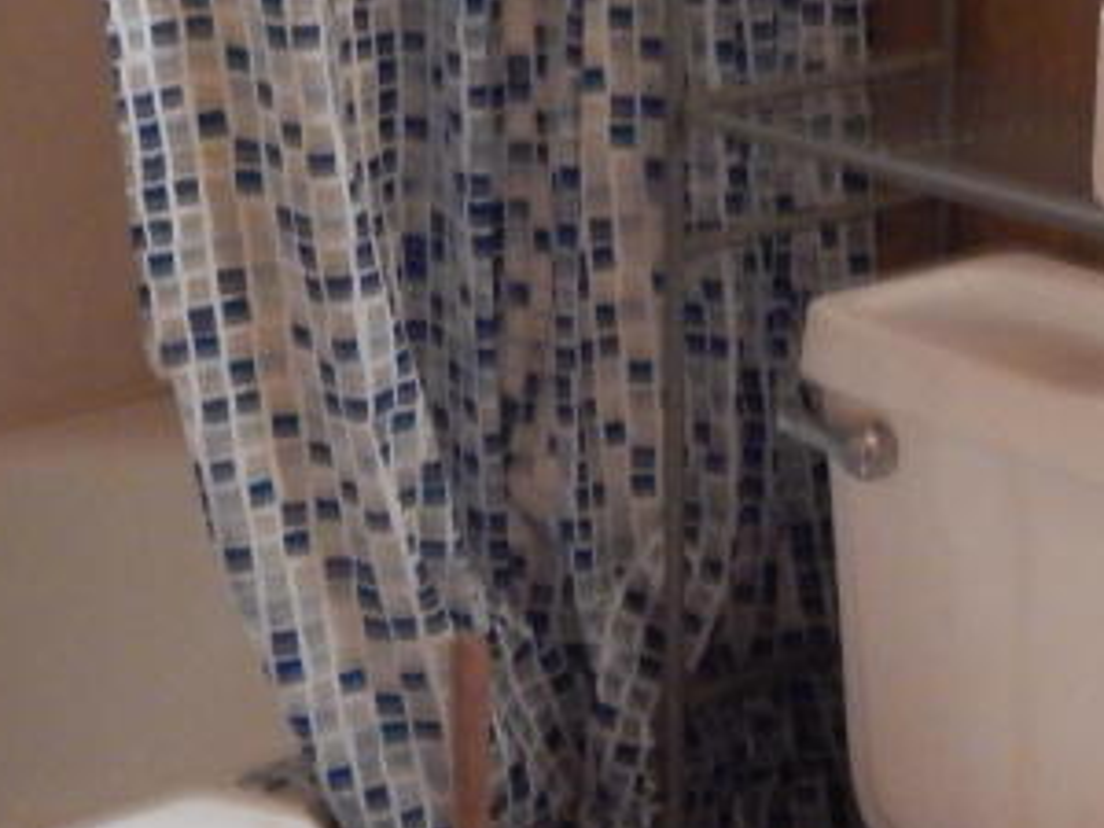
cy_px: 644
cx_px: 1244
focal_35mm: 116
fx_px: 3700
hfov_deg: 16.4
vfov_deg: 12.7
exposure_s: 1/13
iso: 400
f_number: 3.3
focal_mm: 6.1
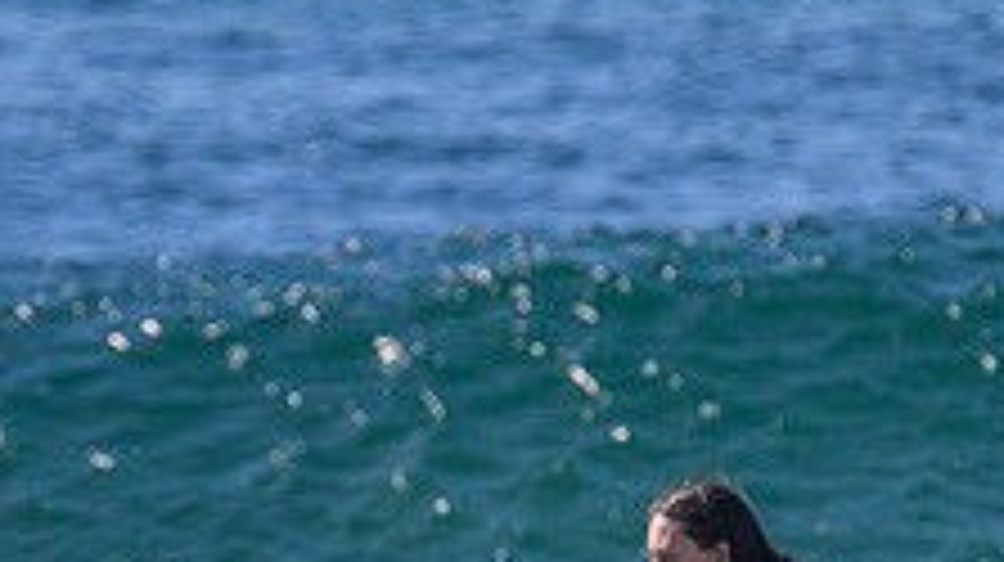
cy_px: 735
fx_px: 58041
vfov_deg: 0.6
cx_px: 567
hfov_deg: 1.0
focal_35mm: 2182
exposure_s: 1/2000
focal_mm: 800
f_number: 11
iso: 1800
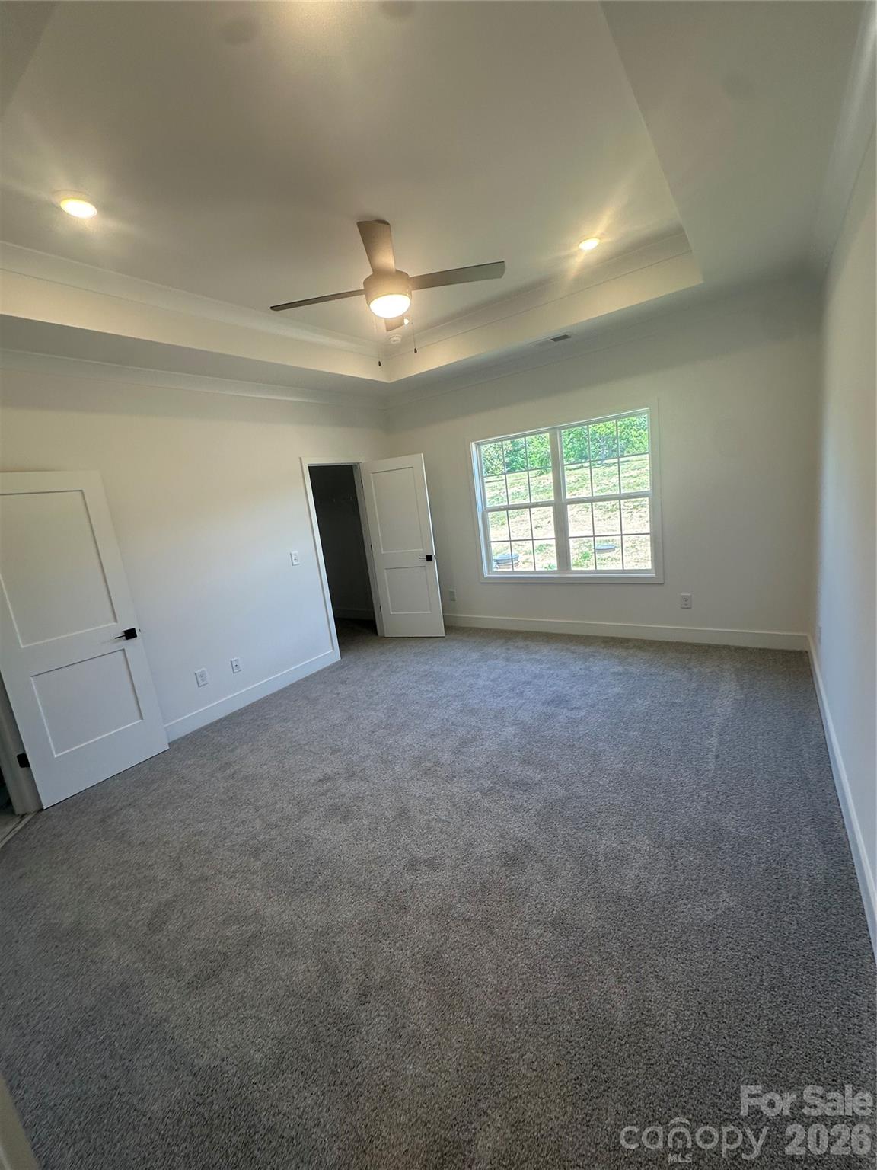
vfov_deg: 102.1
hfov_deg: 85.7
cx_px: 438
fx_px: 473
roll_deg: +6.6
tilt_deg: -10.7
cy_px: 585
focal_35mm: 14
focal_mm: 2.22
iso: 64
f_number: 2.2
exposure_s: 1/120
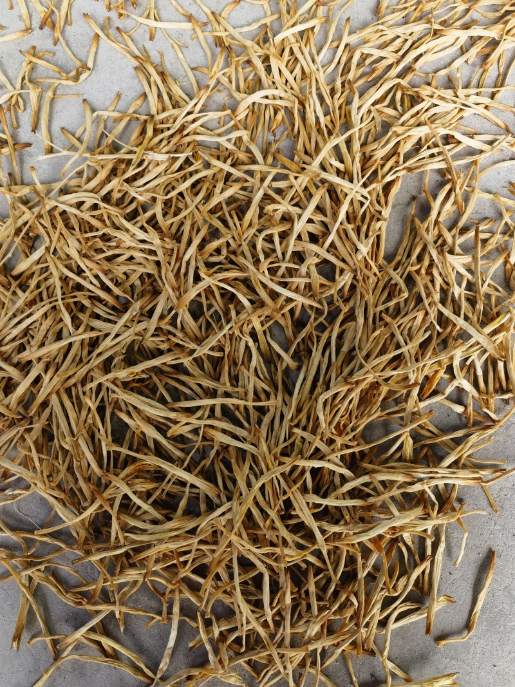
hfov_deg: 51.3
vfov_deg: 65.3
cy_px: 344
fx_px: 536
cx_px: 258
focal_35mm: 27
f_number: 1.9
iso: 50
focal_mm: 6.67
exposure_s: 1/100
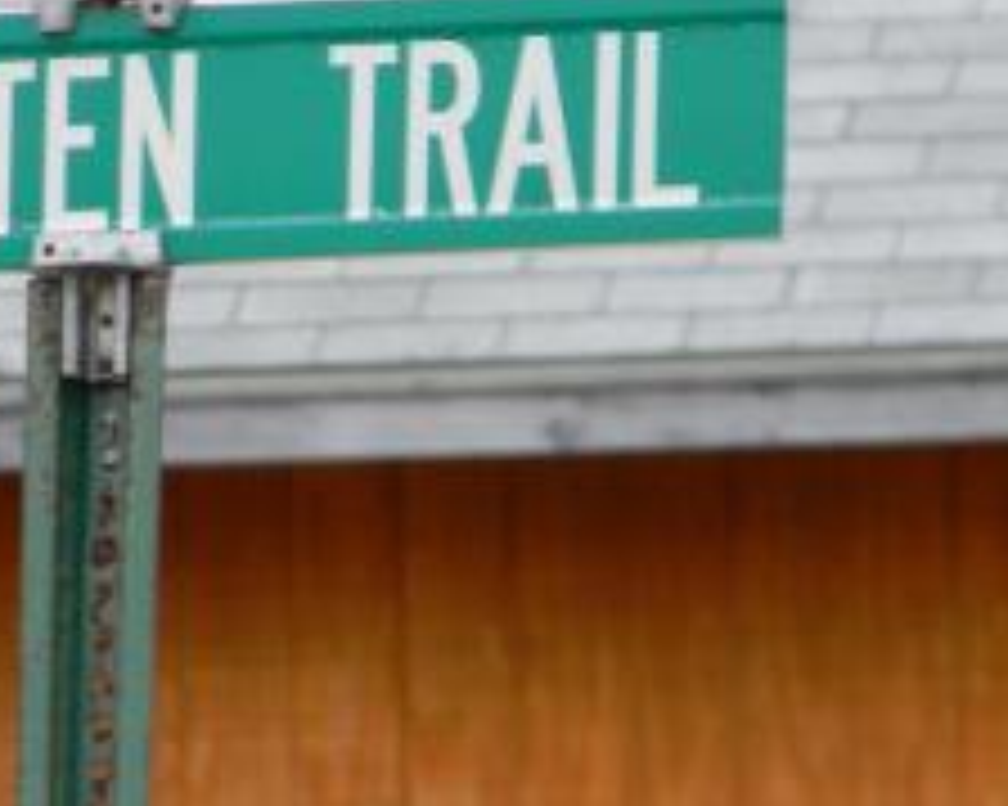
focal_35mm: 846
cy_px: 248
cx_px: 86
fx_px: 25228
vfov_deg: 1.8
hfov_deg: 2.3
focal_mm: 60.7
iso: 80
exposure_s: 1/200
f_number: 5.4
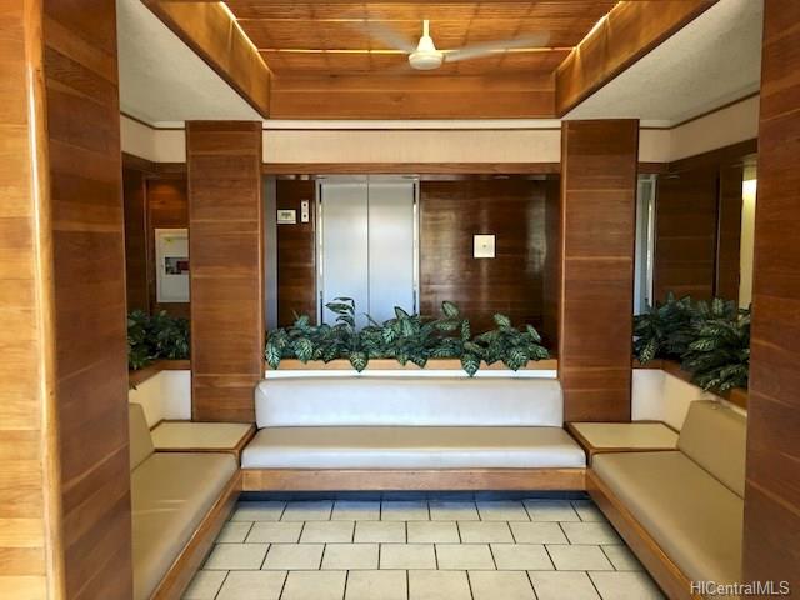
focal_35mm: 29
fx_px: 670
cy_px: 300
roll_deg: +0.1
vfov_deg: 48.2
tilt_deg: -5.0
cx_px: 400
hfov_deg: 61.7
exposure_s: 1/10
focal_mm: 4.15
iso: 80
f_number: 2.2
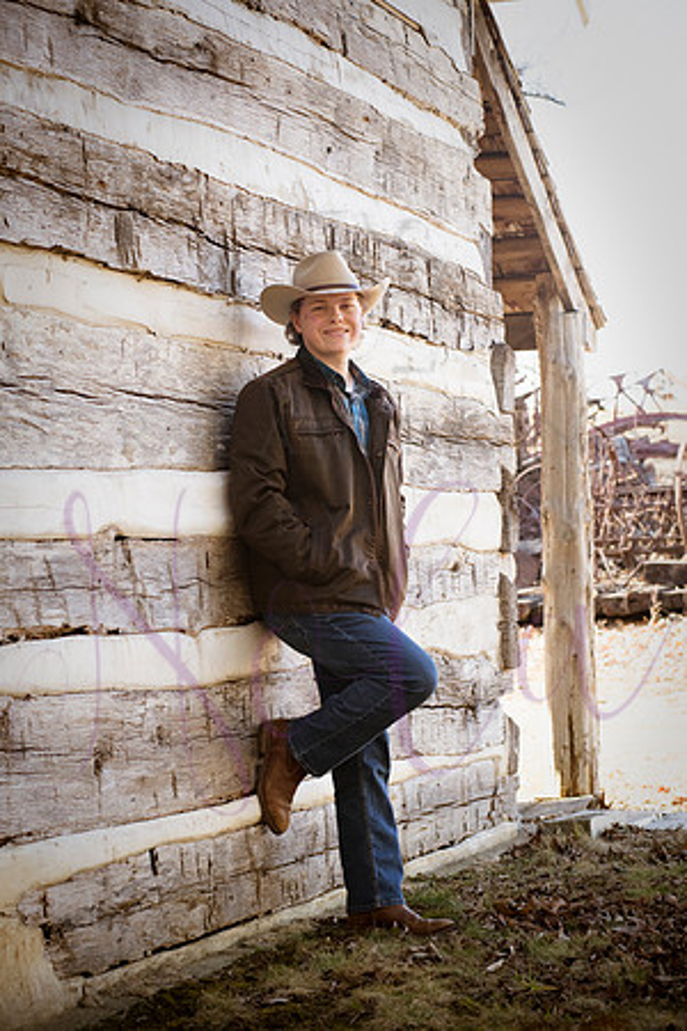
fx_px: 2290
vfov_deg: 25.4
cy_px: 516
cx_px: 344
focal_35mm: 80
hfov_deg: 17.1
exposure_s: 1/500
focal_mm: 80
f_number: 7.1
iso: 800
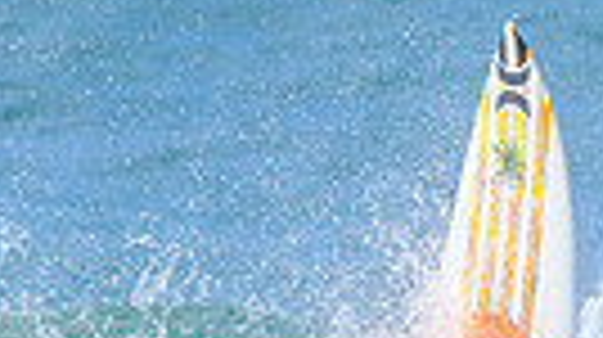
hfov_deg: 0.4
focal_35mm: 4984
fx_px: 79595
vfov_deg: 0.2
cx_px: 481
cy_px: 612
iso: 360
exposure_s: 1/2000
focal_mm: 800
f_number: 6.3
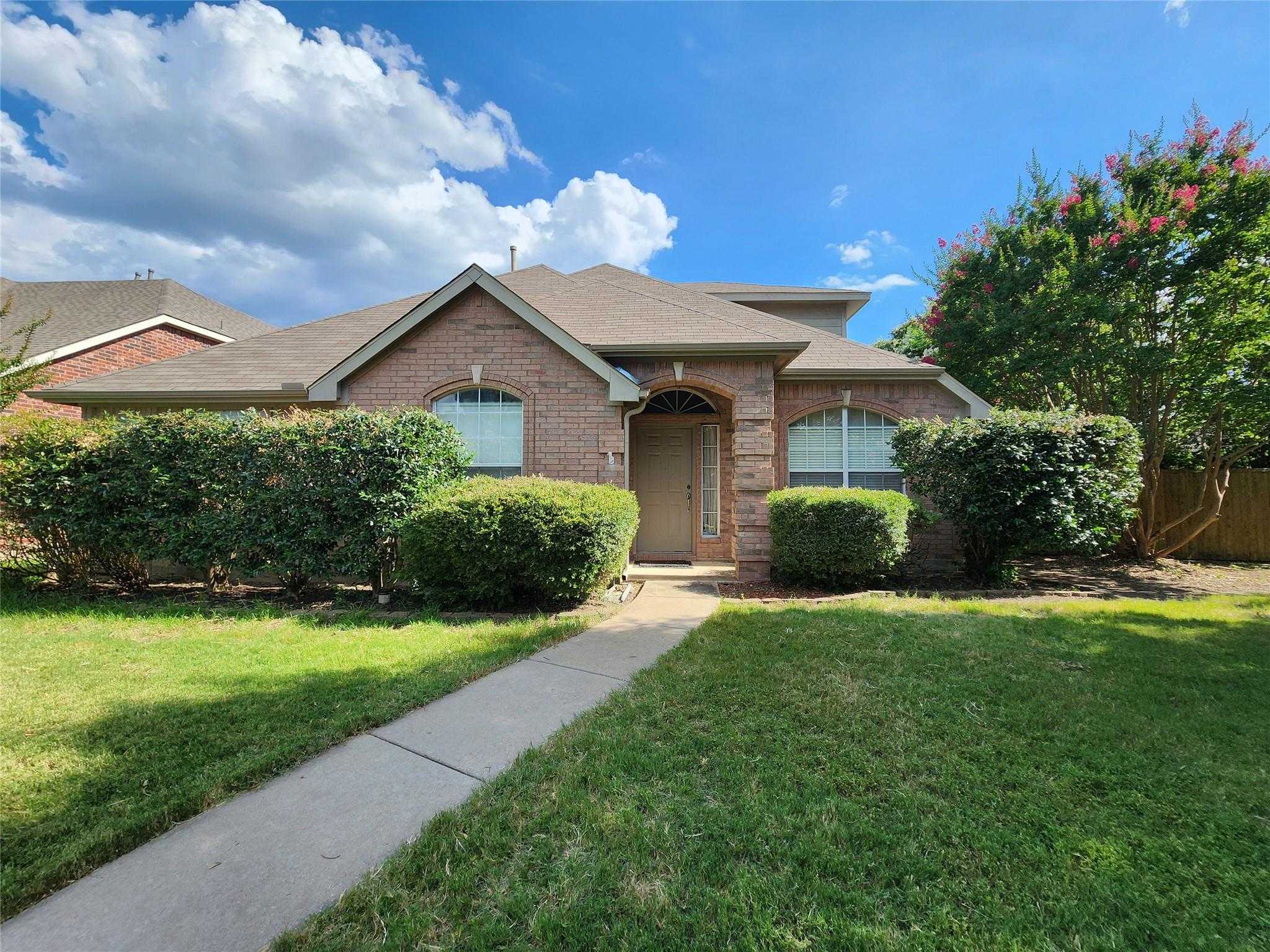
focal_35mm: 13
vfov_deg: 89.9
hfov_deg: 106.2
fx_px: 477
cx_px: 635
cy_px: 476
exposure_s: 1/1154
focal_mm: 2.2
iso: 50
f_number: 2.2
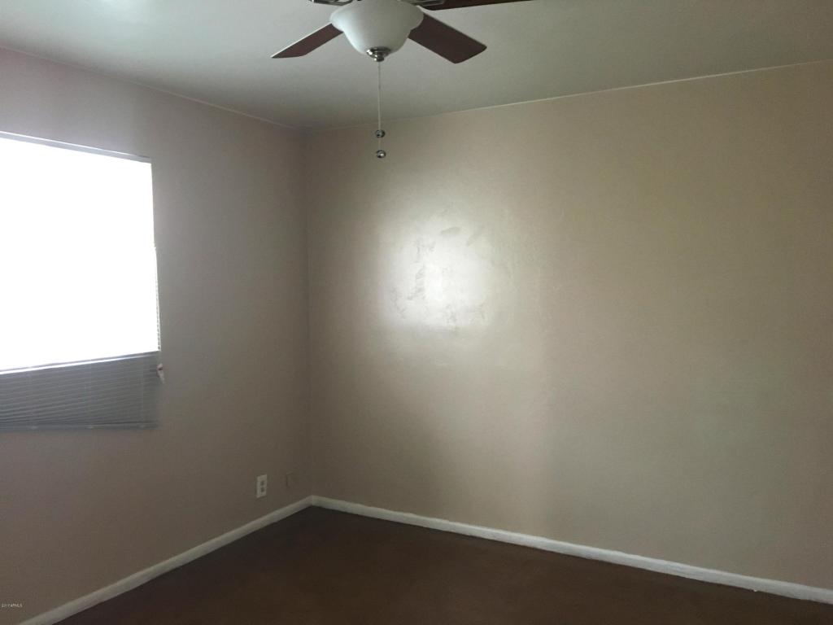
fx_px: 698
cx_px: 416
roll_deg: +0.8
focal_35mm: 29
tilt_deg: -3.1
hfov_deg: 61.7
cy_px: 312
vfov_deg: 48.2
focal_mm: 4.15
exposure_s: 1/24
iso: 200
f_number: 2.2
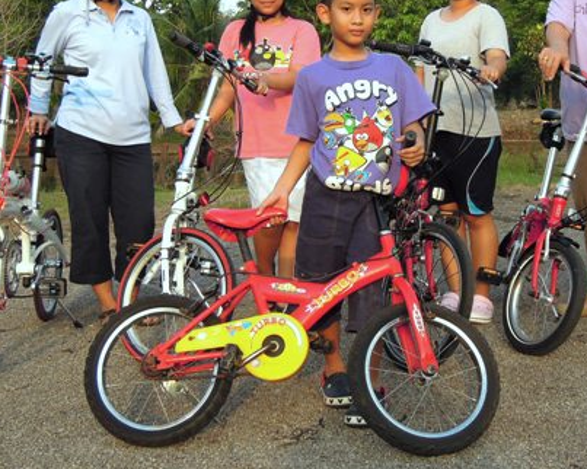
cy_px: 131
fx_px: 1077
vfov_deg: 24.4
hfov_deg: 30.4
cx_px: 371
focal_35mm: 62
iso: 160
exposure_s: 1/400
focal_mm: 7.2
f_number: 3.3
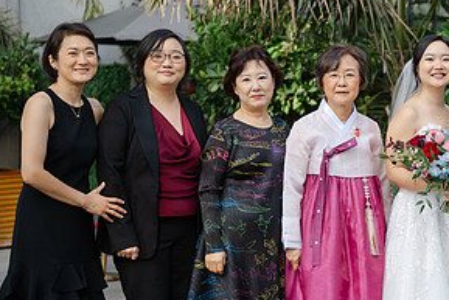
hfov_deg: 19.5
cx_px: 429
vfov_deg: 13.4
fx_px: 1273
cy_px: 178
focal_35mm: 102
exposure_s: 1/500
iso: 80
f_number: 2
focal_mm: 50
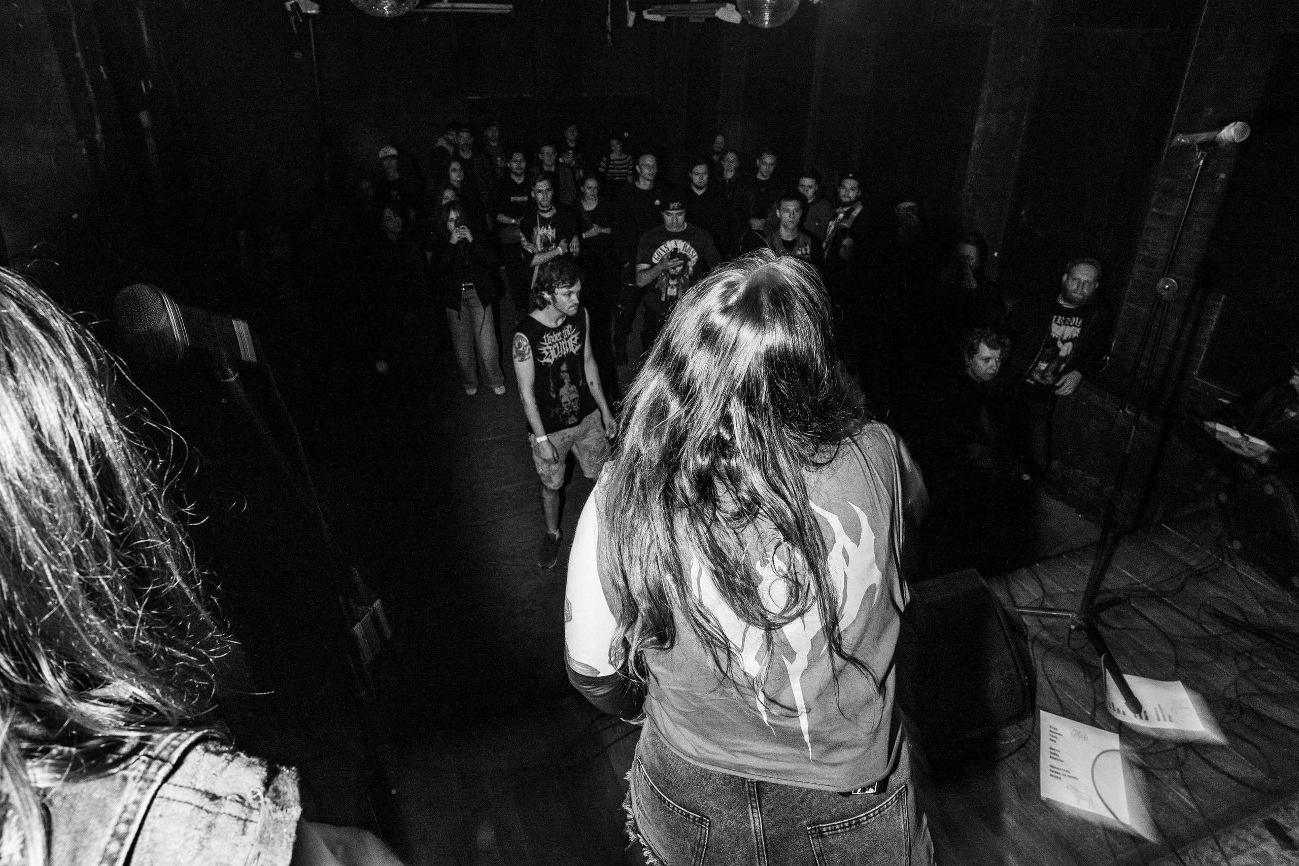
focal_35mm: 21
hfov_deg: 81.2
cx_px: 650
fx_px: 758
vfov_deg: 59.1
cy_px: 361
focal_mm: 18
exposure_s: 1/20
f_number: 6.3
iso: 500
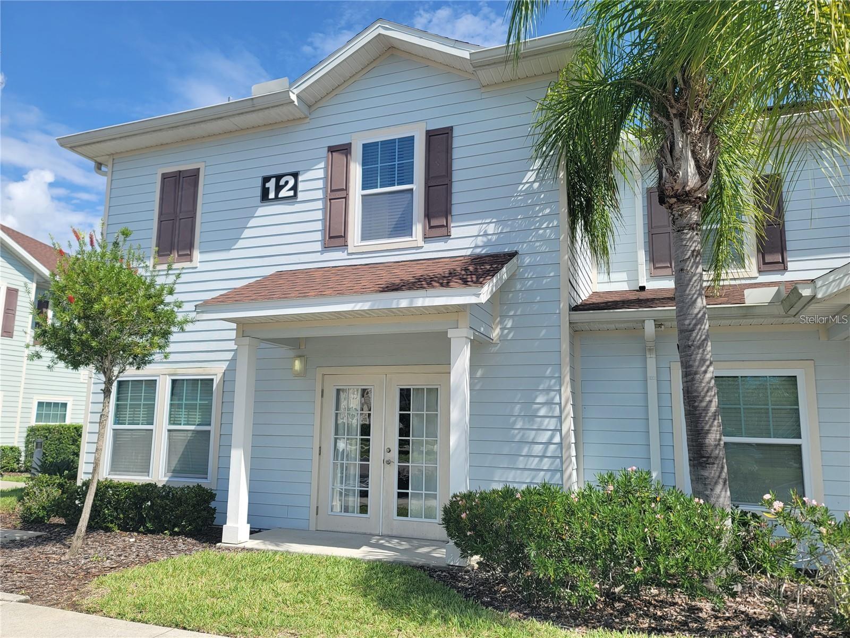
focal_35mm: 25
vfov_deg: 54.9
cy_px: 319
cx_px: 425
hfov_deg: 69.4
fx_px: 614
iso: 20
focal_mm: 7
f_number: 1.8
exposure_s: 1/777
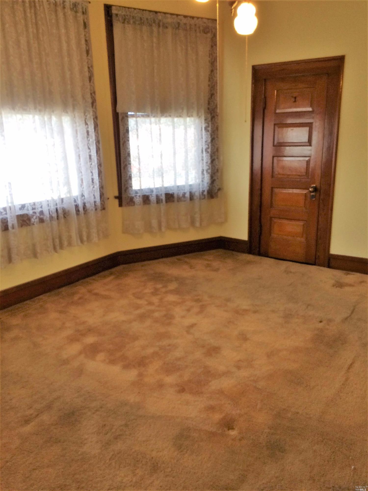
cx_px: 184
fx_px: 411
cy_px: 246
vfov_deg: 61.7
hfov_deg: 48.2
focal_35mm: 29
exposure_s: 1/40
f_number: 2.2
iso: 40
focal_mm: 4.15
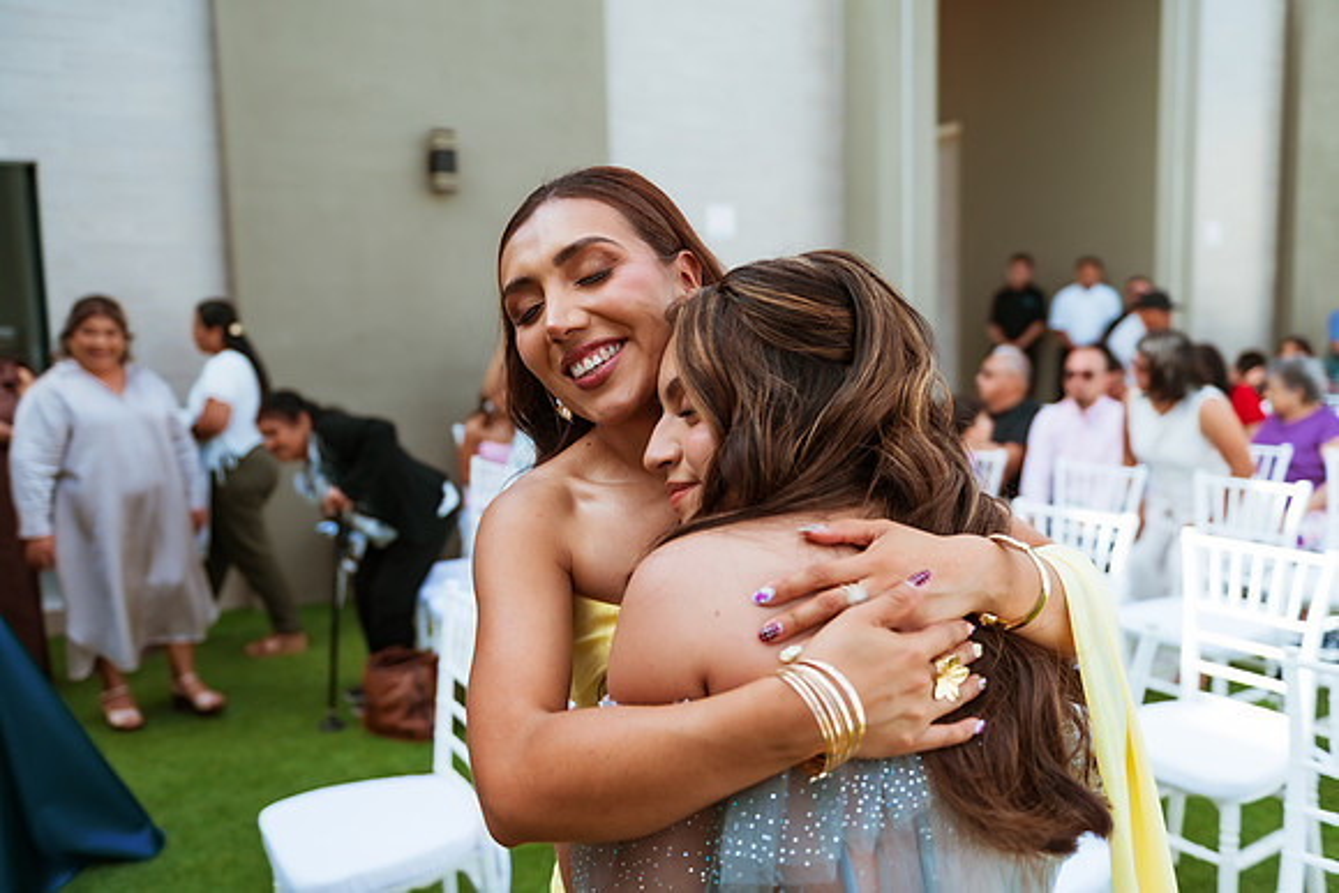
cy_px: 446
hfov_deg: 60.3
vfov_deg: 42.3
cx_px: 670
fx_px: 1153
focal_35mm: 31
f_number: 2.8
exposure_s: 1/800
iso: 100
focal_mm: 31
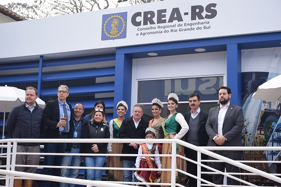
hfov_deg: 37.9
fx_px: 410
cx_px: 140
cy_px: 94
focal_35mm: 52
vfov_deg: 25.8
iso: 100
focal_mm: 35
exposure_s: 1/160
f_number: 6.3
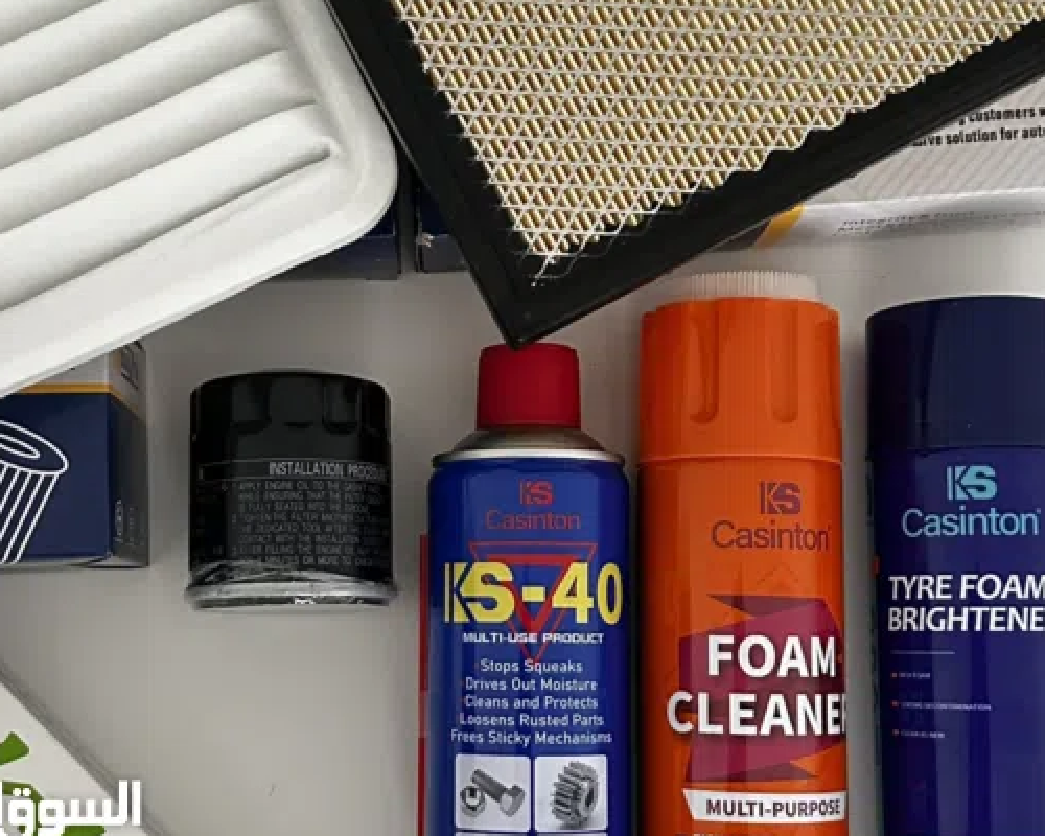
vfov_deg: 48.4
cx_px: 456
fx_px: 928
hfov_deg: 58.6
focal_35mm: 30
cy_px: 479
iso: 2000
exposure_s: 1/18
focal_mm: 6.86
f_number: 1.78
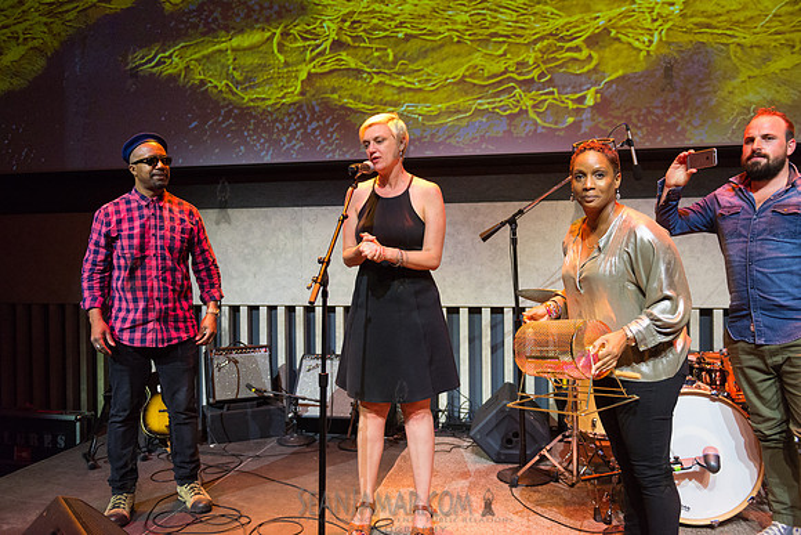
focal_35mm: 31
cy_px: 268
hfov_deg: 60.3
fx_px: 690
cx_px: 400
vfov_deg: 42.3
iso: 4000
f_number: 2.8
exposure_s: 1/500
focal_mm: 31
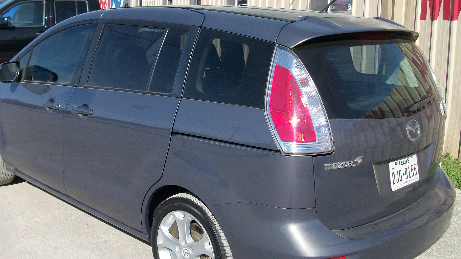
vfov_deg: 27.1
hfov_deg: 46.3
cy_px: 137
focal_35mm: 44
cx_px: 204
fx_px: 538
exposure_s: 1/200
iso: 80
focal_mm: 5.7
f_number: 8.8
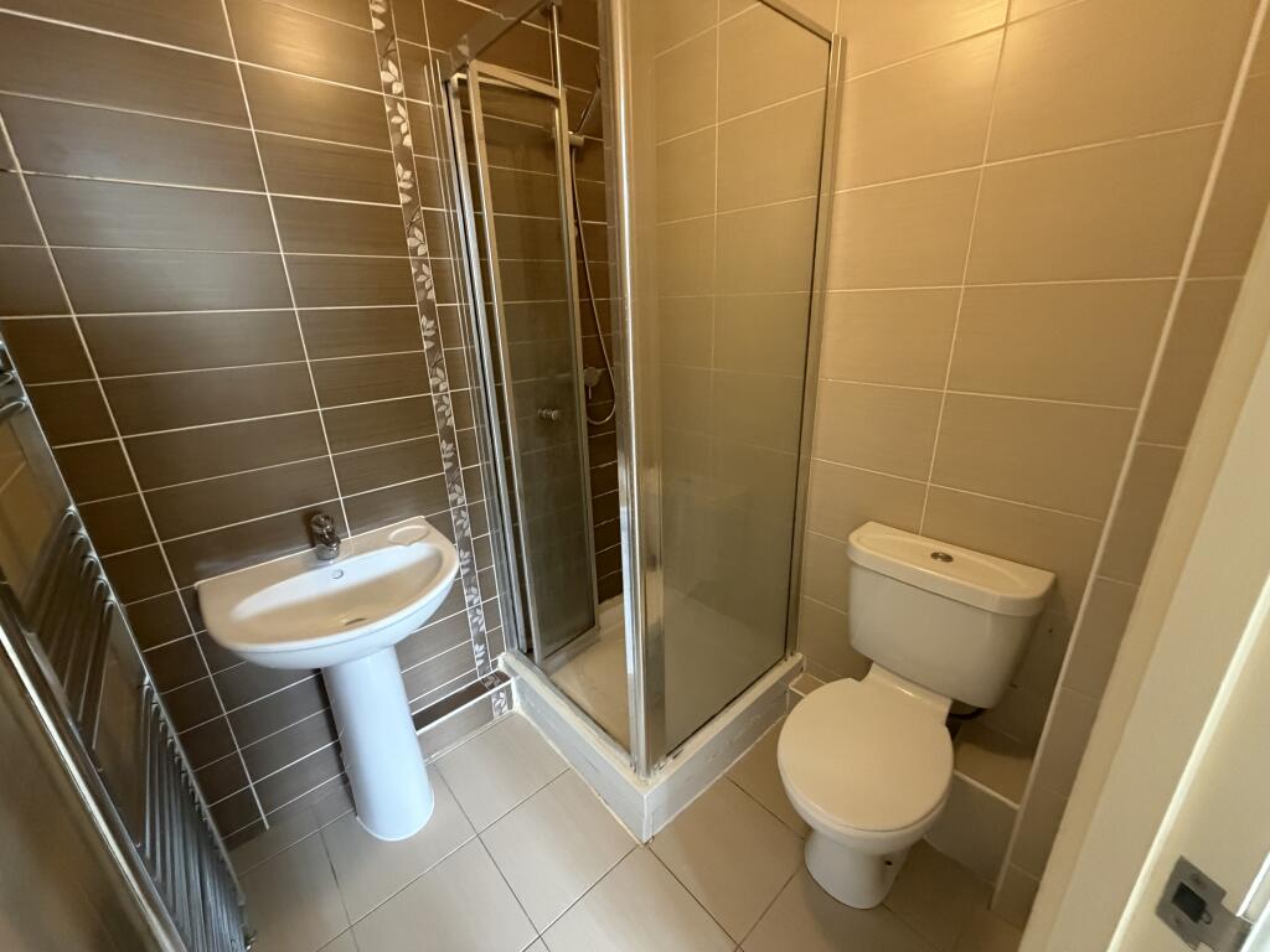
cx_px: 635
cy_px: 476
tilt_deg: -18.3
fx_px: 514
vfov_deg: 85.7
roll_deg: +2.8
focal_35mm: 14
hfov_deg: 102.1
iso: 800
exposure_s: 1/60
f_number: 2.2
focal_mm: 2.22
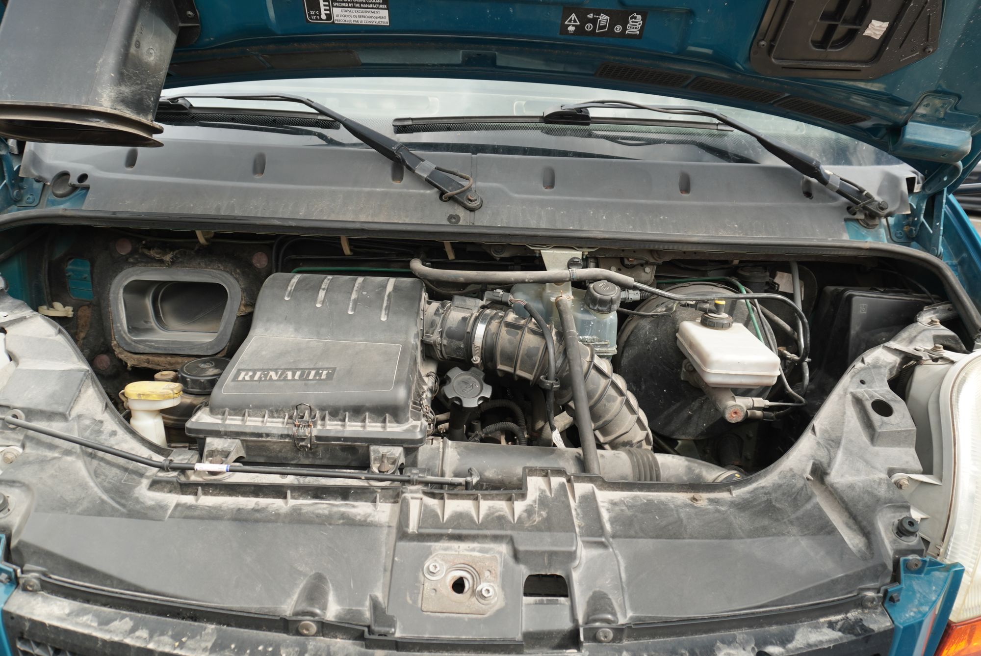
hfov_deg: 73.7
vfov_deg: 53.2
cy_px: 328
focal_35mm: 24
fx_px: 654
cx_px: 490
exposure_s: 1/50
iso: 100
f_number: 4.5
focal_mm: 16
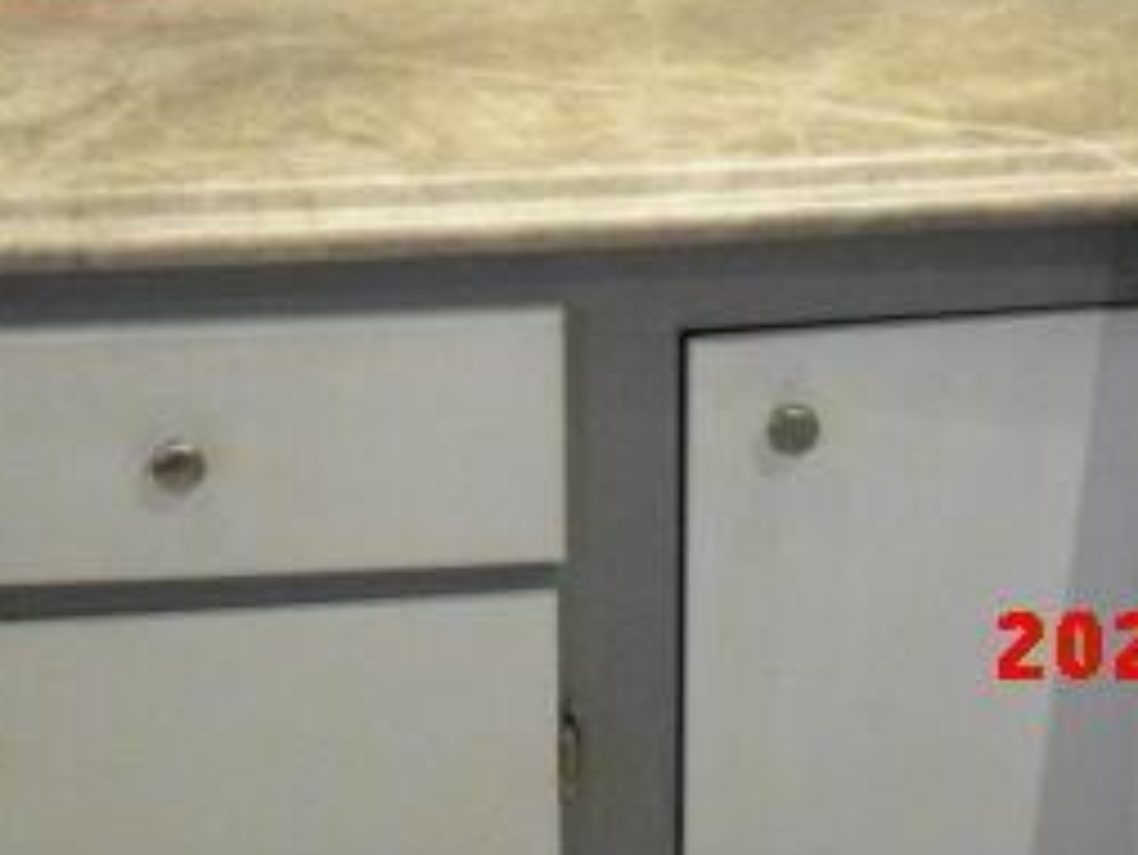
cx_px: 544
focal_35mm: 96
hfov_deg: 20.4
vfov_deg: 14.8
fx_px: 3157
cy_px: -202
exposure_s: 1/100
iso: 800
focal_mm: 6.2
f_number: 2.8
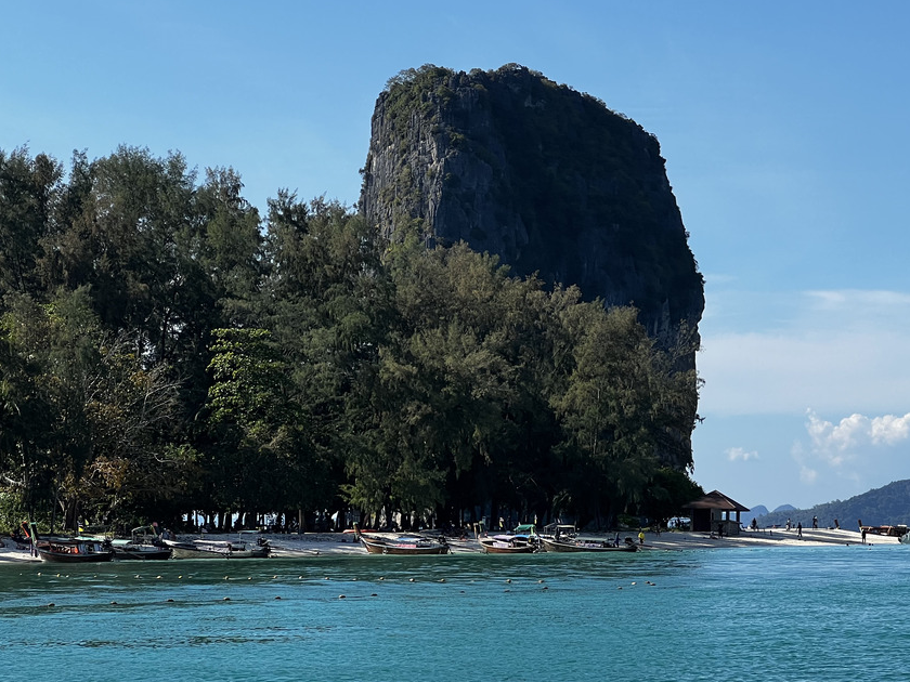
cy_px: 415
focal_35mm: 110
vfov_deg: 13.5
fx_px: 2892
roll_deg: -1.2
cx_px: 611
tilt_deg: +1.7
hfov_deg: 17.8
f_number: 2.8
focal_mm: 9
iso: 32
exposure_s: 1/847
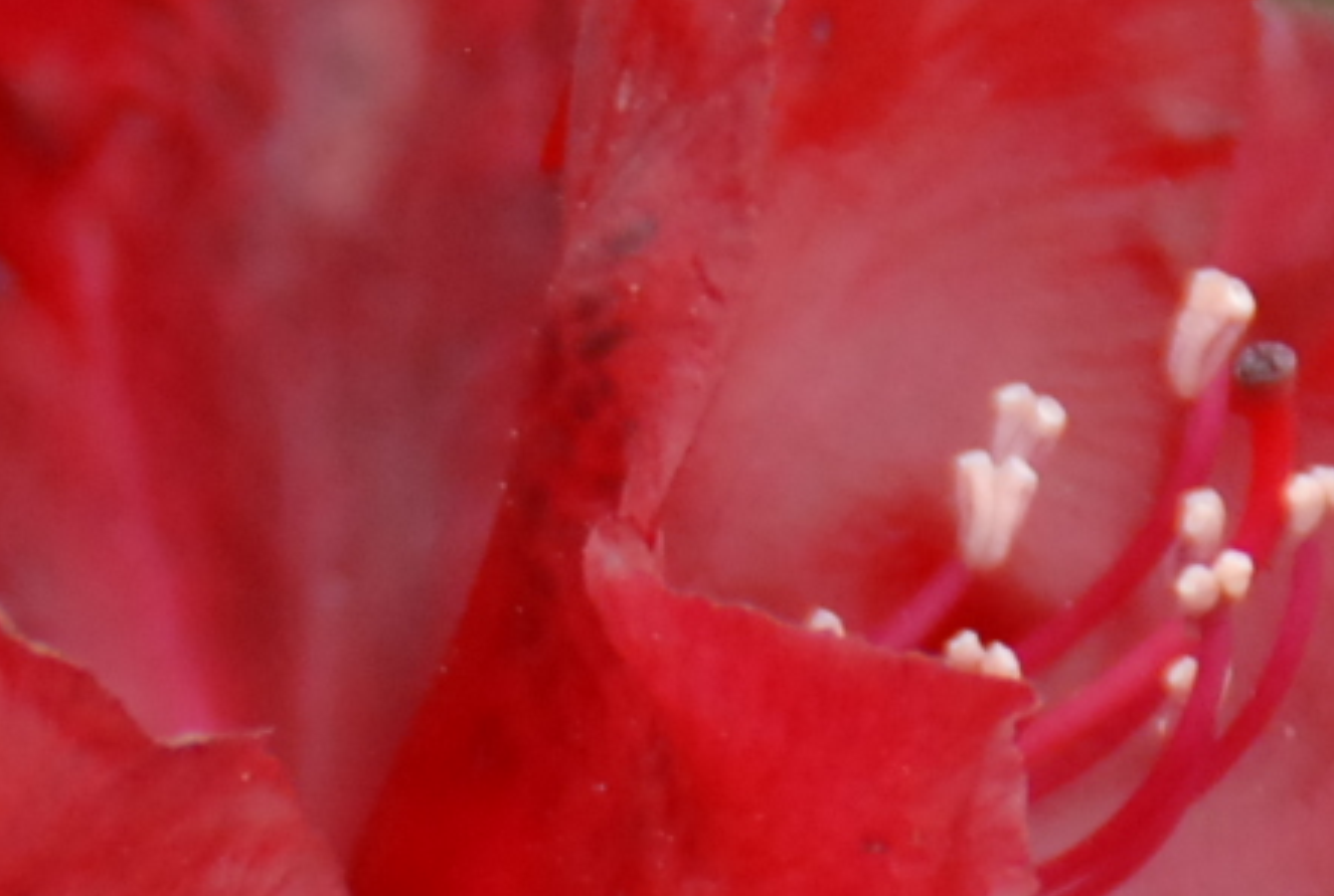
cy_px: 2076
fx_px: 47432
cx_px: 94
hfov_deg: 1.6
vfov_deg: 1.1
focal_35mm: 1277
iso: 400
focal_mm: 130
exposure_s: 1/160
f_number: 6.3
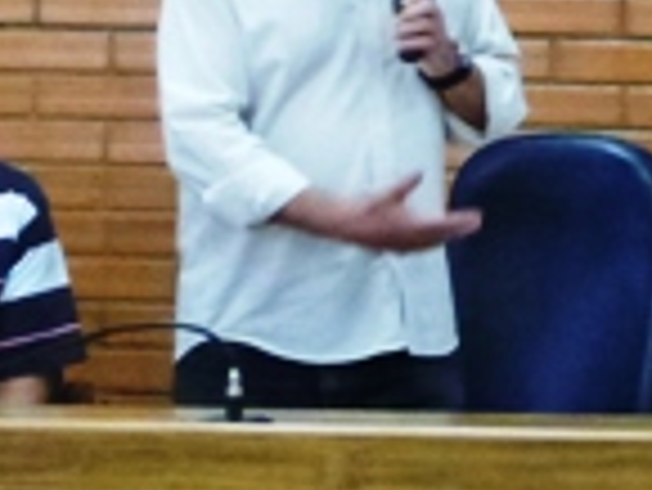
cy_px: -81
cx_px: 1434
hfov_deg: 8.8
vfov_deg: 7.1
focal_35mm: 209
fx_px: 3940
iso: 800
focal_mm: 6.7
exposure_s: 1/30
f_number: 3.1
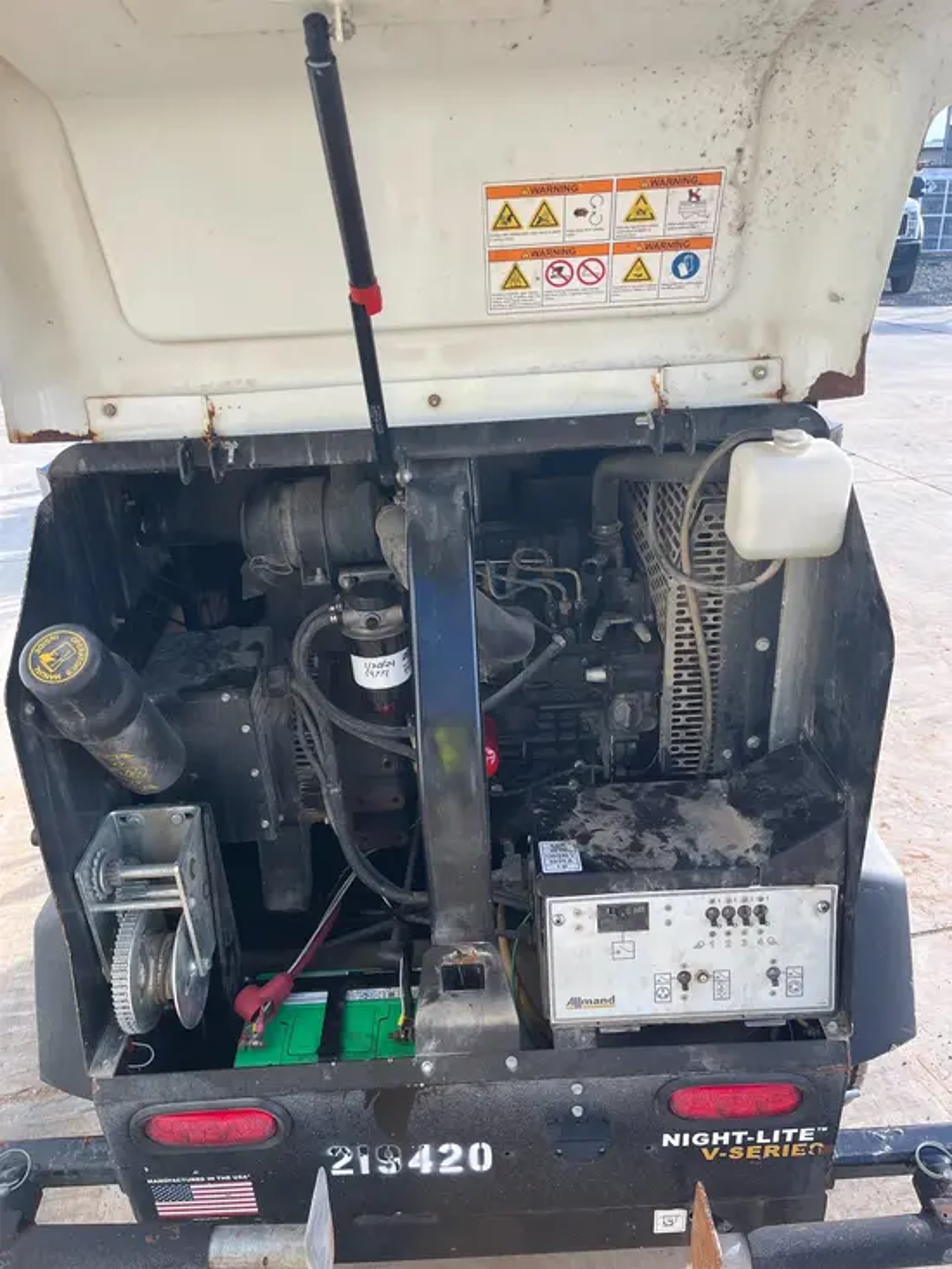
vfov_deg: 67.3
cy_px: 634
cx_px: 476
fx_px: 953
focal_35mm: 26
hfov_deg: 53.1
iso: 50
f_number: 1.6
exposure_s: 1/605
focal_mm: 5.1
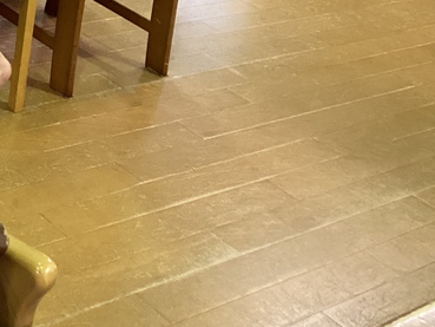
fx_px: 1056
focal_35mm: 84
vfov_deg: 16.9
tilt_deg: -19.6
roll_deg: -9.1
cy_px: -58
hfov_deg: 21.2
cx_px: -127
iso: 320
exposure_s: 1/50
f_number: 2.4
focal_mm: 3.3
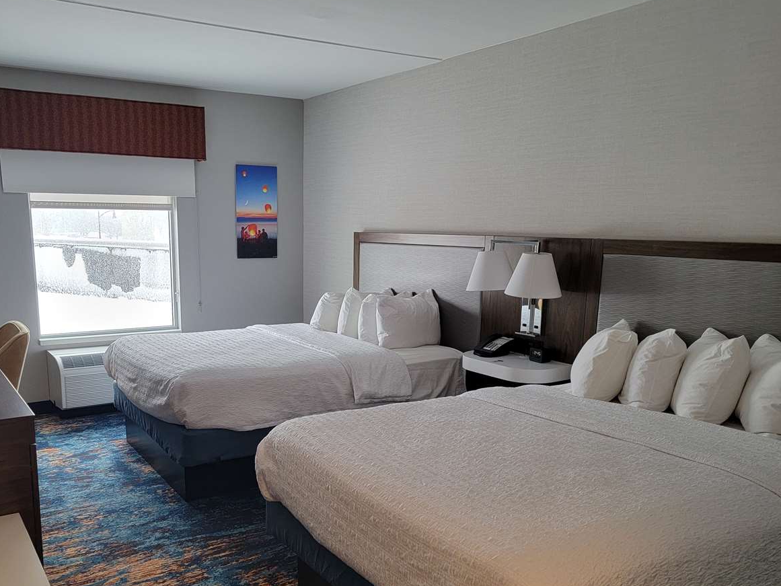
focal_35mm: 31
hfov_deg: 57.8
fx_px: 699
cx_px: 308
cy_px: 347
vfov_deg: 45.2
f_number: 1.8
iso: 250
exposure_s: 1/120
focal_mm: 6.7
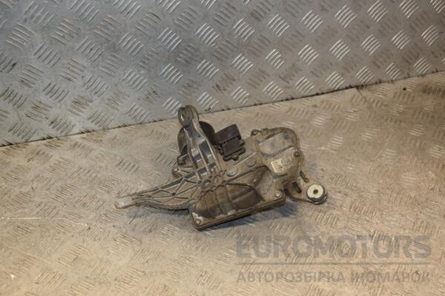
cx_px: 222
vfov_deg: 29.9
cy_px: 148
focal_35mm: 45
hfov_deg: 43.6
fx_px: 556
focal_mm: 30
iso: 800
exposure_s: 1/200
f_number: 5
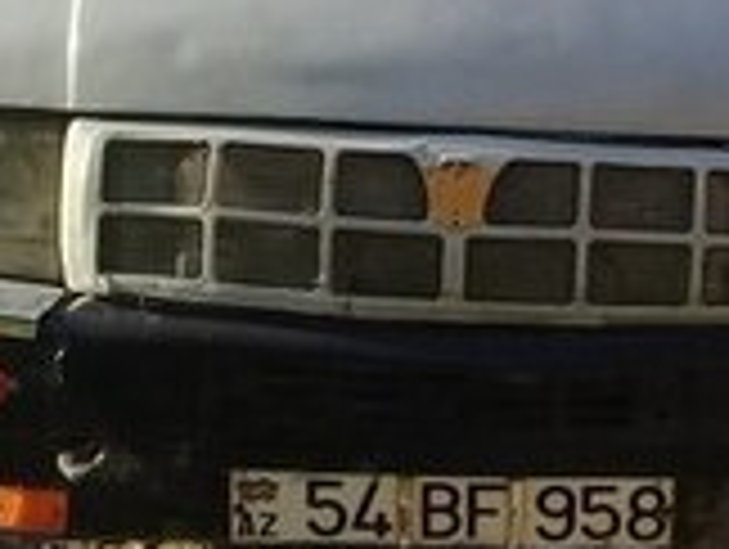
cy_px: -232
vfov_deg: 11.4
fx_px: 2657
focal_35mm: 126
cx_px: 652
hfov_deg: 15.4
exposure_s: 1/537
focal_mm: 3.3
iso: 50
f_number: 2.2
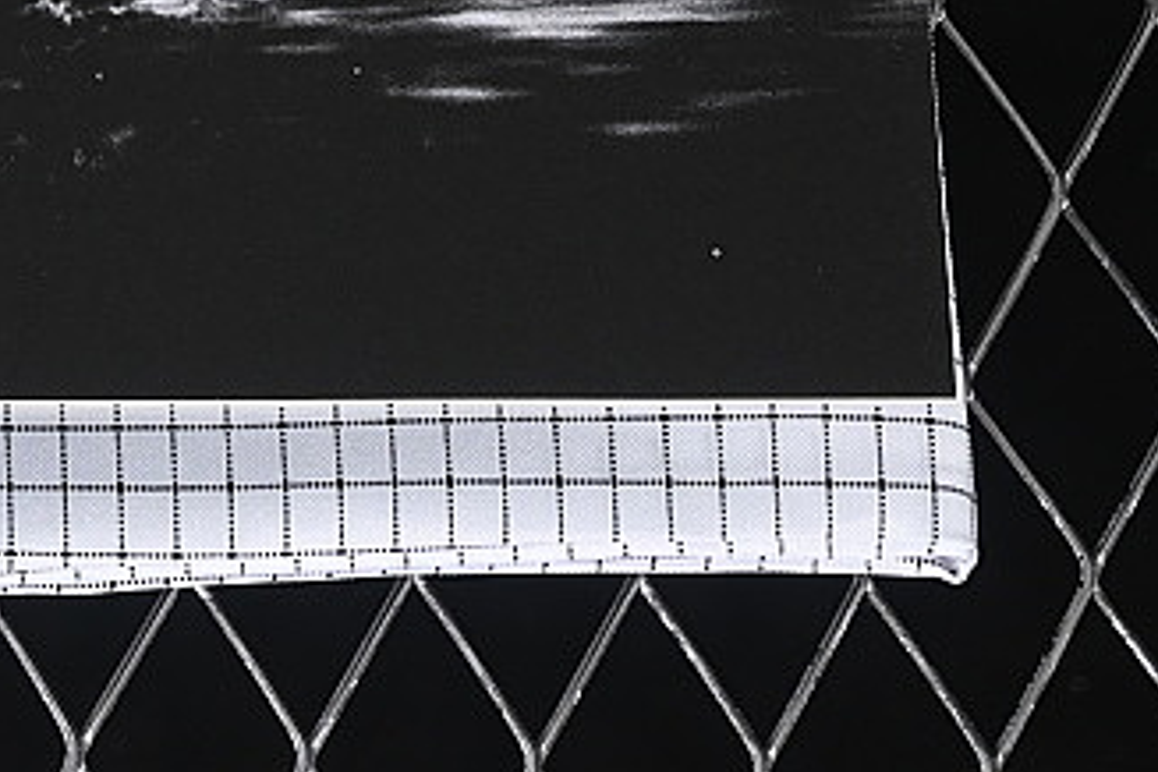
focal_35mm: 248
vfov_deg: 5.5
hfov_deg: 8.2
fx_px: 7977
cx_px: -251
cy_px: -273
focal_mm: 50
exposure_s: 1/80
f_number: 7.1
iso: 160
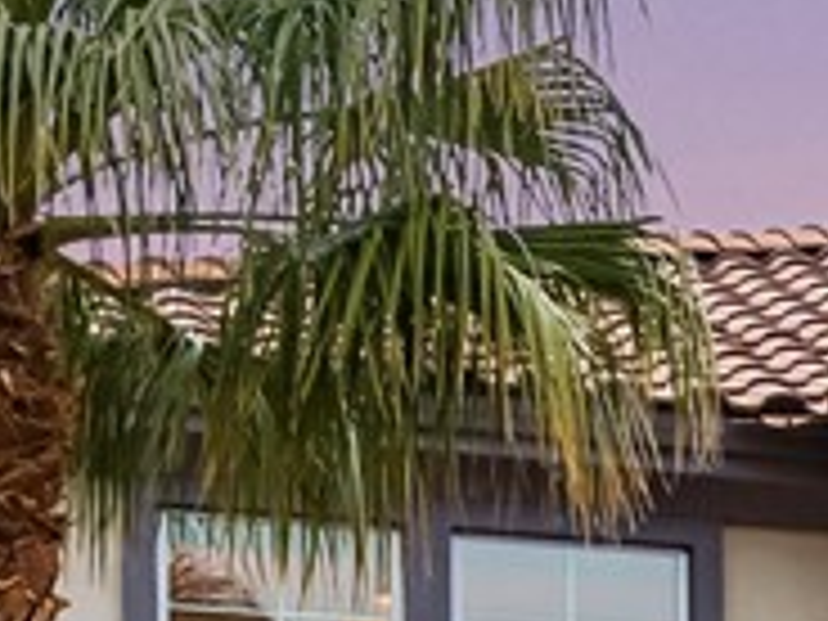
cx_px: 1762
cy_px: 1591
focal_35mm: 204
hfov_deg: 9.0
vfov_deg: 6.8
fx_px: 4880
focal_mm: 24
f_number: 5
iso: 500
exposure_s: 1/640
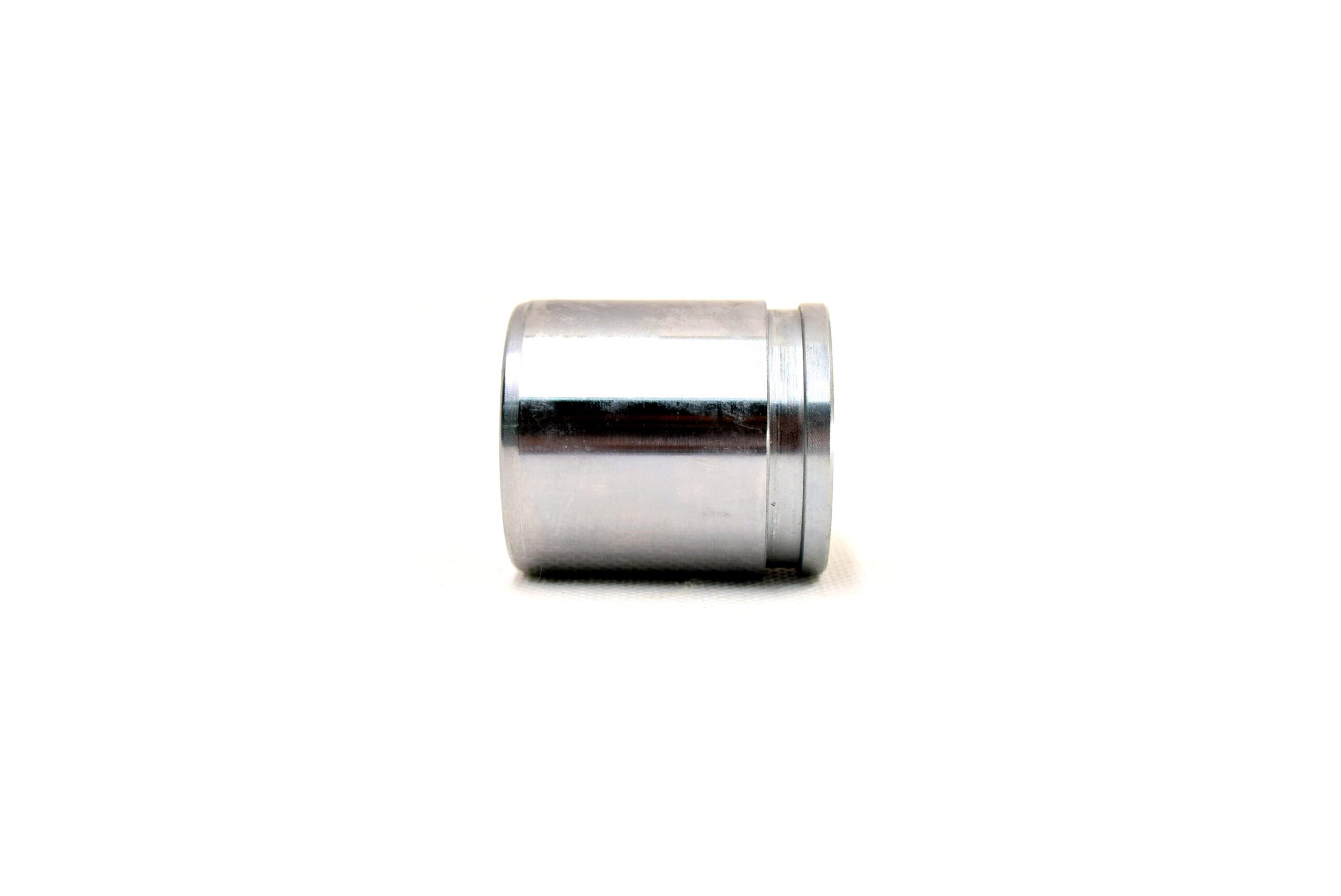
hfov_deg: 42.3
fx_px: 1733
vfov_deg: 29.0
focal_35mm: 46
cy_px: 448
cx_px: 670
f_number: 6.3
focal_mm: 31
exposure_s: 1/160
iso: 400
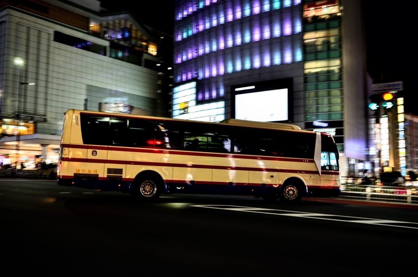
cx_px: 209
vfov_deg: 39.8
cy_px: 138
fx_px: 382
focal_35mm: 33
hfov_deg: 57.3
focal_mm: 22
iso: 125
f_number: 1.8
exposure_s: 1/30
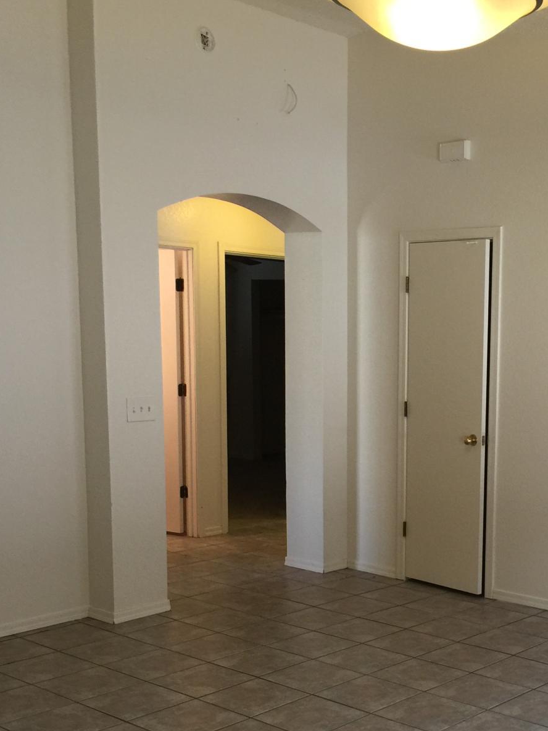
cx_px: 430
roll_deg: -0.7
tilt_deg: -9.8
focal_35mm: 49
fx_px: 1034
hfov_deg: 29.1
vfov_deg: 38.5
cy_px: 488
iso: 50
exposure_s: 1/30
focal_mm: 4.15
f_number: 2.2
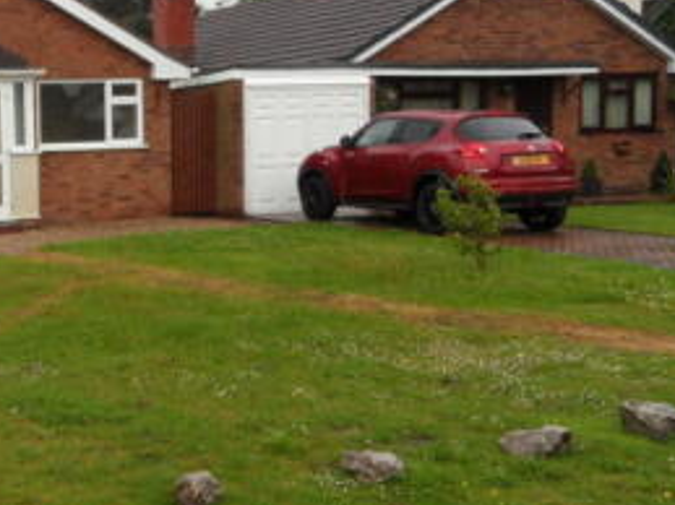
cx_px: -74
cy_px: 217
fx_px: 1052
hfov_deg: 31.4
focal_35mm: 54
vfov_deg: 27.0
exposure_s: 1/250
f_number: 2.9
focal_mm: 4.1
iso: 80
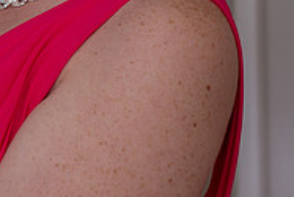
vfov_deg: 7.9
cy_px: -63
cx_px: -208
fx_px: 1406
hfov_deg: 11.2
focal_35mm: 172
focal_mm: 35
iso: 100
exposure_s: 1/125
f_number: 2.5
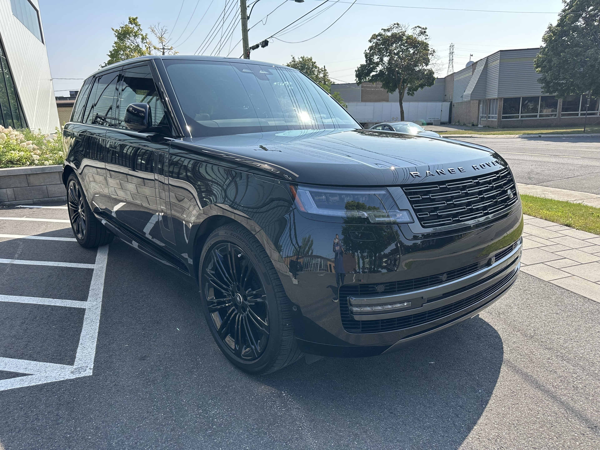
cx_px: 300
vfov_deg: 56.8
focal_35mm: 24
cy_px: 225
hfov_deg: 71.6
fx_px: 416
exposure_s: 1/1880
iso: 80
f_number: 1.78
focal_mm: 6.86
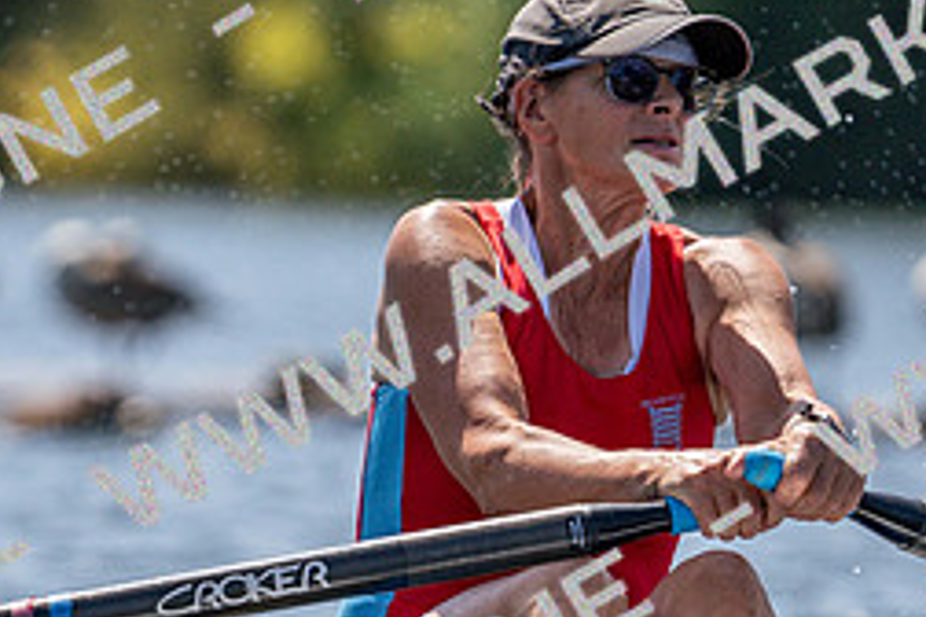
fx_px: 25180
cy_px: 538
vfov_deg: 1.4
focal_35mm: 979
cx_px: 544
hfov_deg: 2.1
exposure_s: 1/2000
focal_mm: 426
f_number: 6.3
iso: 320
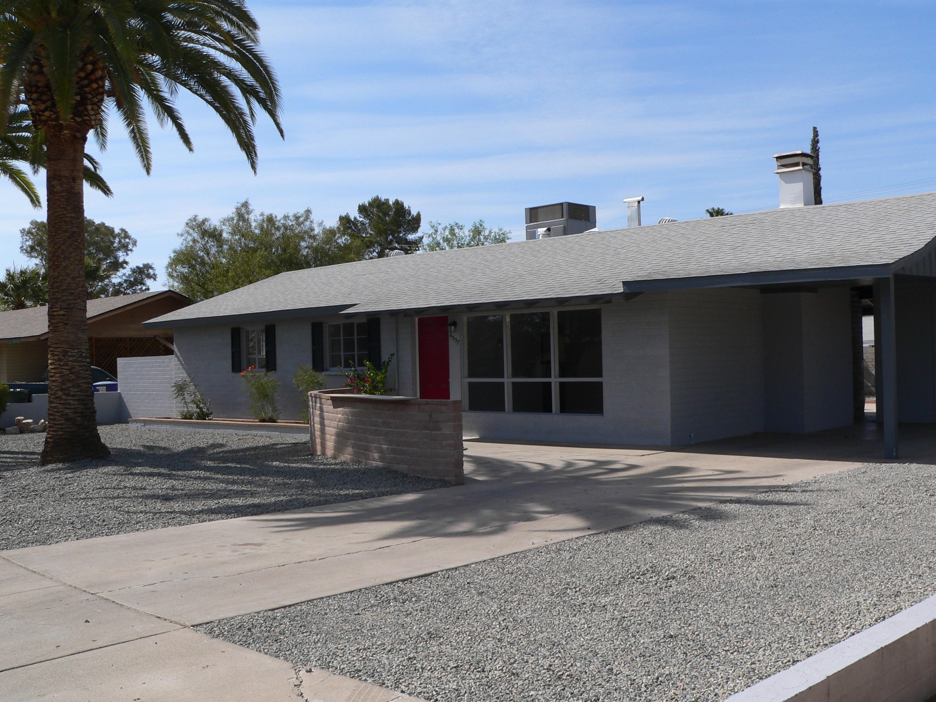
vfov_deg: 39.7
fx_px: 973
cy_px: 351
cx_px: 468
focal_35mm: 36
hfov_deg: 51.4
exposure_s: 1/500
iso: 80
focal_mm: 6
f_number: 5.2
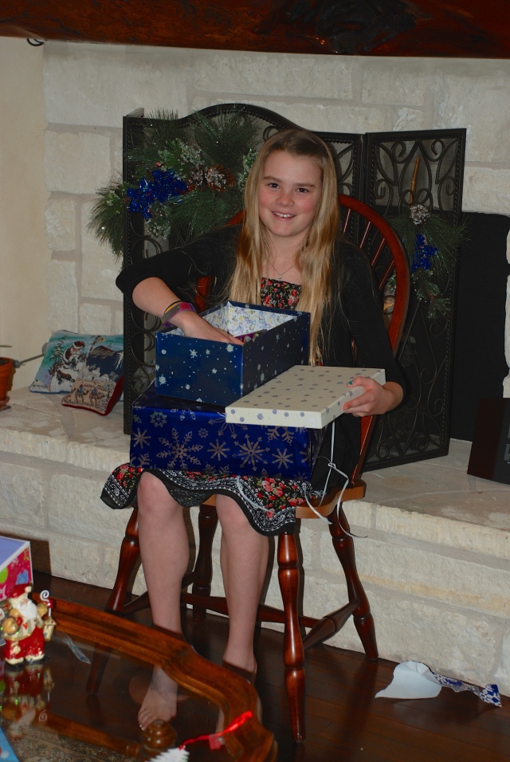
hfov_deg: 18.2
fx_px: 1589
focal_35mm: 75
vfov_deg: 27.0
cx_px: 255
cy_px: 381
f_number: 5
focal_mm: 50
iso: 200
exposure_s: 1/60
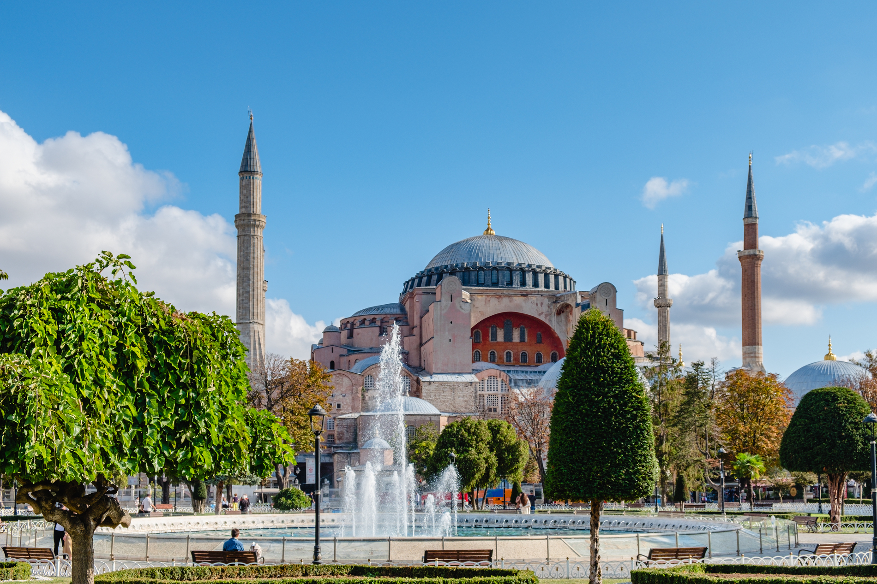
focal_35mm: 45
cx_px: 438
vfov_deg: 29.9
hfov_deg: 43.6
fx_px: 1096
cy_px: 292
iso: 200
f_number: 8
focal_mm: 30.2
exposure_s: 1/250
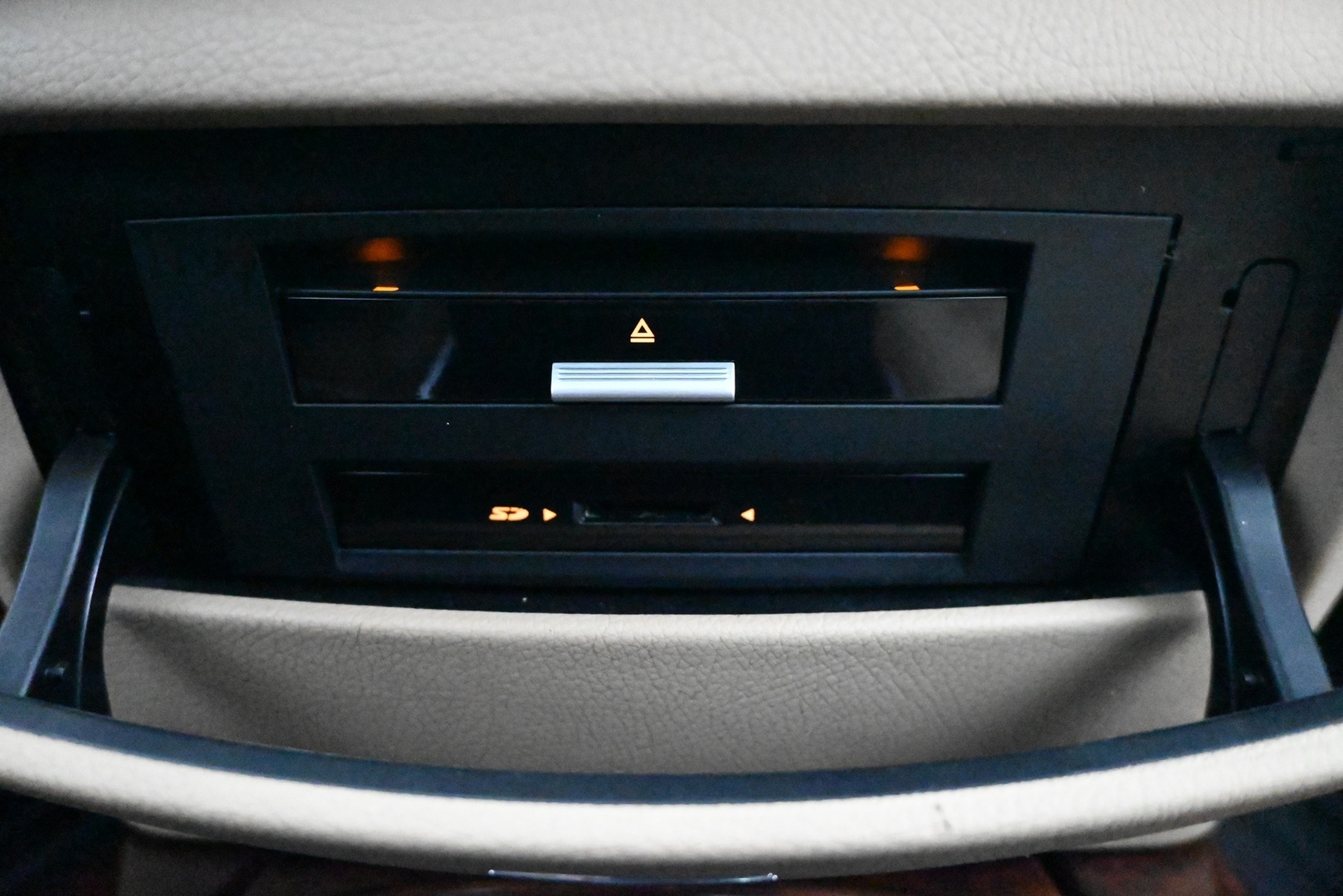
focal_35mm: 26
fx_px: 951
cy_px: 448
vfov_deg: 50.4
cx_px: 672
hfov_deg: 70.4
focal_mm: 17
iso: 36000
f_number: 3.5
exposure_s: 1/25
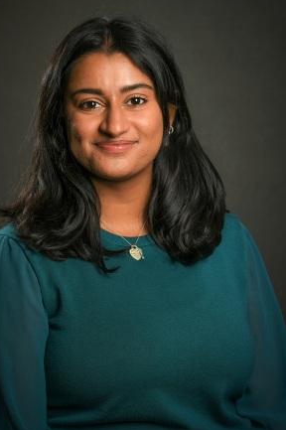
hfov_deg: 12.2
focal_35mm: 112
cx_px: 122
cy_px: 208
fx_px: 1337
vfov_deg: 18.3
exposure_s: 1/200
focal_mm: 65
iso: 100
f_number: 5.6
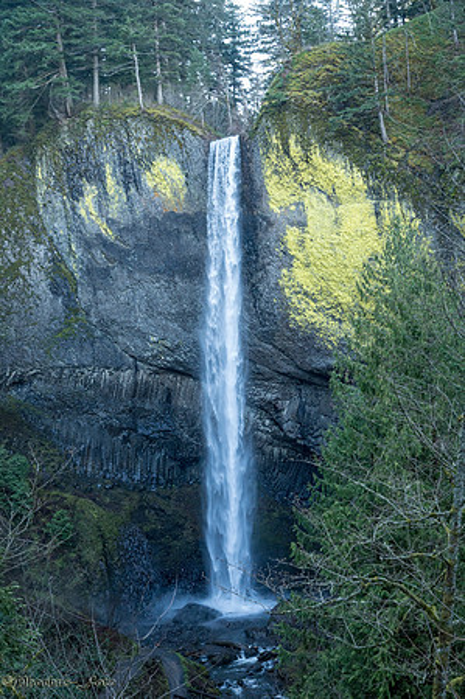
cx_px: 232
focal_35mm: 44
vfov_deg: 44.5
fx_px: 854
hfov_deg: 30.4
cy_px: 350
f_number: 8
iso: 2000
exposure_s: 1/125
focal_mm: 44
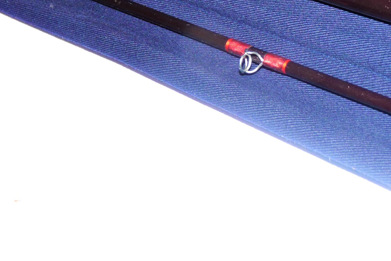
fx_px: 836
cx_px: 329
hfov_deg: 25.7
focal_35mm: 77
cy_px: 16
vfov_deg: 17.4
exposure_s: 1/30
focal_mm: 7.1
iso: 100
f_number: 3
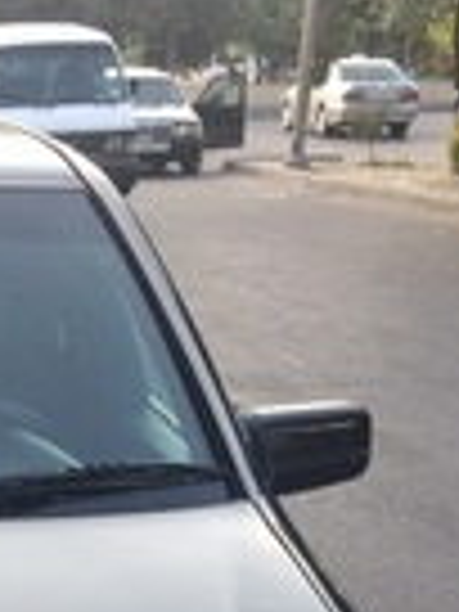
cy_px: 1026
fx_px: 1874
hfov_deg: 13.2
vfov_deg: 16.2
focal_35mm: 106
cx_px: -220
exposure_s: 1/100
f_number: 2.2
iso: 40
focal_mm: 4.15
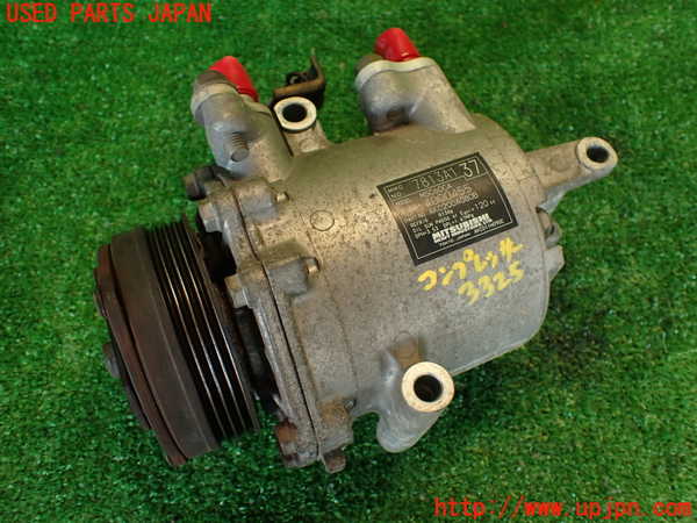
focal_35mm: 30
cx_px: 348
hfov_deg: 60.0
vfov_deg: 46.8
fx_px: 604
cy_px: 262
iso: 200
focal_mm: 5.4
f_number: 2.3
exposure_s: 1/50
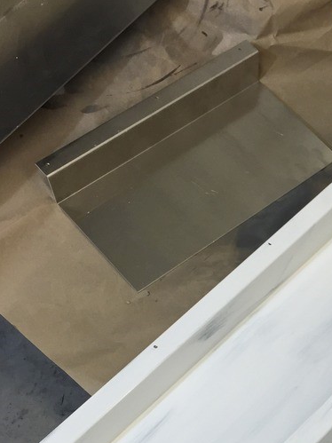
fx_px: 793
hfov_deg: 22.9
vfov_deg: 29.6
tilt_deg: -61.0
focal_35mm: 62
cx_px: 312
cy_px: 415
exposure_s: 1/100
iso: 50
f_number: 2.2
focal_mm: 4.15
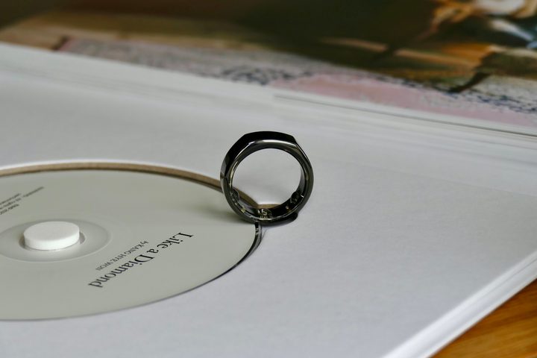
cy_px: 179
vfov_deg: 8.6
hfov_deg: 12.8
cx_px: 268
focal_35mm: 160
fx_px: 2386
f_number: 4
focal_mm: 58.01
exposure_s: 1/160
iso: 125
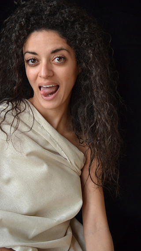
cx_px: 57
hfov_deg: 24.8
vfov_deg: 42.9
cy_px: 127
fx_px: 320
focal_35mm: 48
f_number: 4.5
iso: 400
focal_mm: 30
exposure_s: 1/60
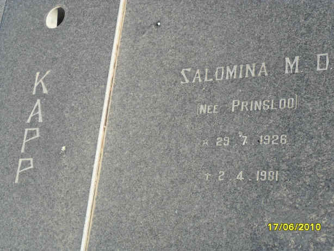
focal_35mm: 52
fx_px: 502
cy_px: 126
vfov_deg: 28.1
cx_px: 167
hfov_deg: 36.8
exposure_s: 1/250
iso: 100
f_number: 5
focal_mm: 9.3
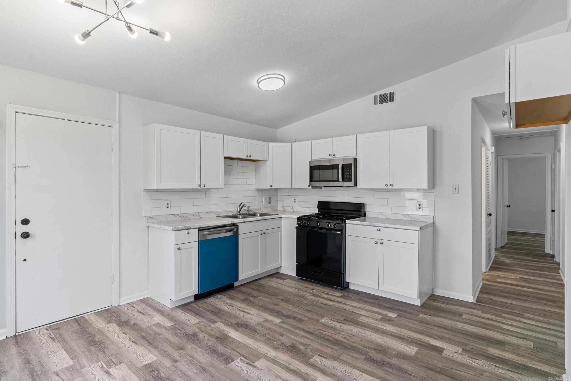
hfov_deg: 90.0
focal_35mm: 18
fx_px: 285
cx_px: 286
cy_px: 190
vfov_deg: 67.4
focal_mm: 12
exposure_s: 1/6
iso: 250
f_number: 9
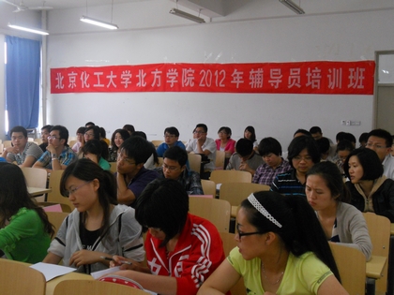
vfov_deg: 31.5
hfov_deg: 41.2
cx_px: 197
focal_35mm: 46
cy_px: 148
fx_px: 524
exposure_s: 1/60
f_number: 4.3
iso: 400
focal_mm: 8.2
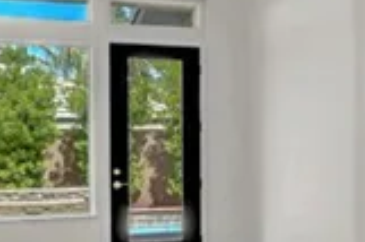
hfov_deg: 19.1
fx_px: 901
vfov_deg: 15.3
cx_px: 599
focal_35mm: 89
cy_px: 139
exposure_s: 1/160
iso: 400
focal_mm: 14
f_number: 9
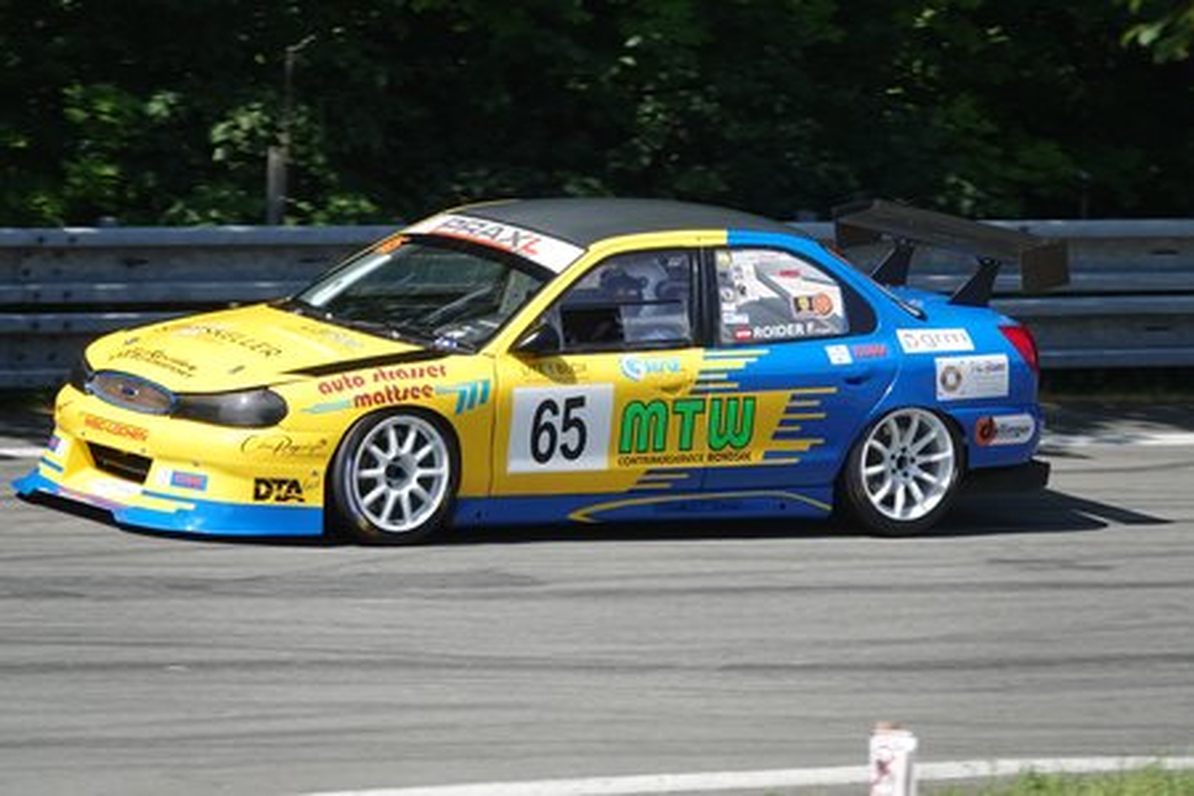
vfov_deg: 3.8
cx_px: 597
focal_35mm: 361
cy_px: 398
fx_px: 11972
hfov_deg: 5.7
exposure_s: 1/800
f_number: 4
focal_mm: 132.24
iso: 125
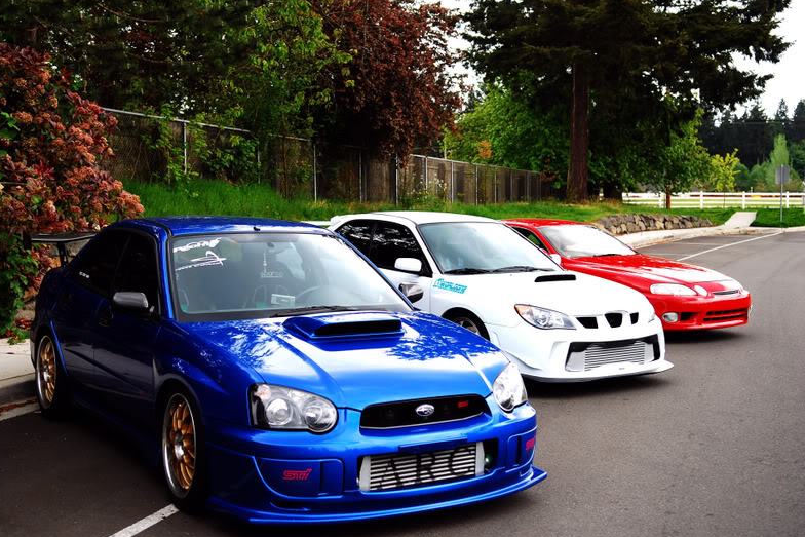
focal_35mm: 48
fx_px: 1063
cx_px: 402
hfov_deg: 41.5
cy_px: 273
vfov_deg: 28.4
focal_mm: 31
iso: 100
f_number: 3.2
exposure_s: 1/250
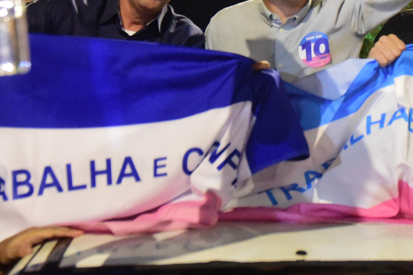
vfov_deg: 16.4
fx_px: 952
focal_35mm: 83
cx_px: 291
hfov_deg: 24.3
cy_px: 64
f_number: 3.5
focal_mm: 36
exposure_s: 1/200
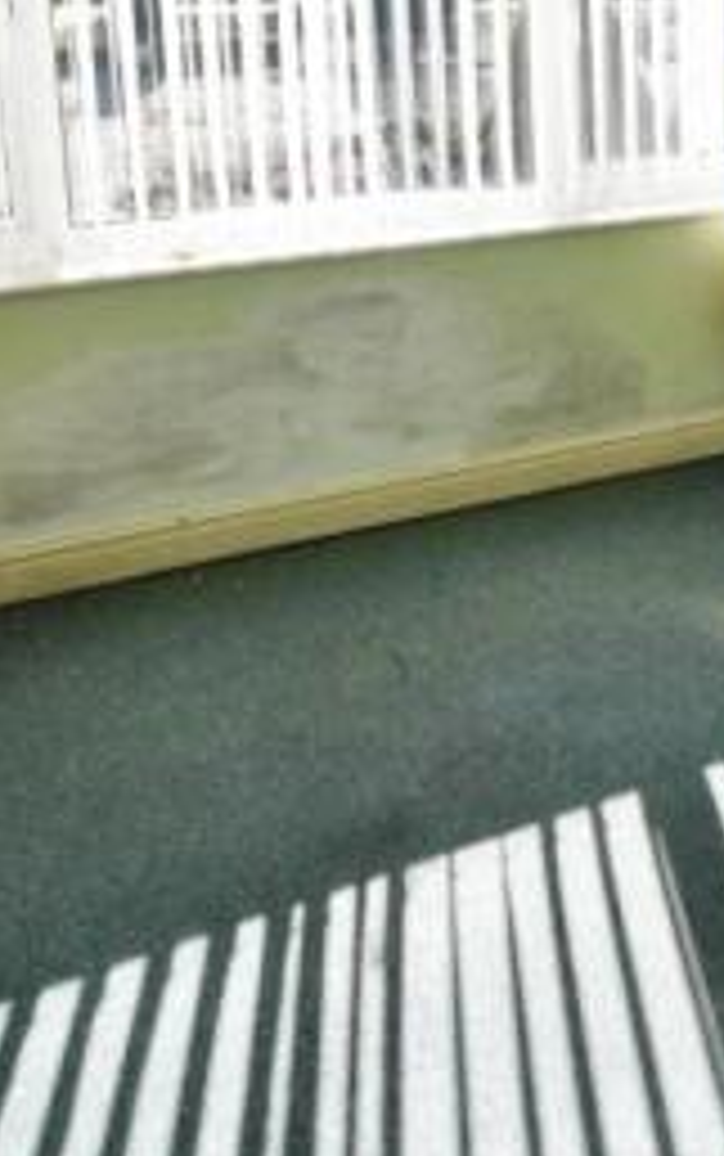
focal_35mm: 39
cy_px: 398
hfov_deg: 30.3
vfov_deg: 49.6
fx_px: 1229
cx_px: 744
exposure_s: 1/250
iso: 320
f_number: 8
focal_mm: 10
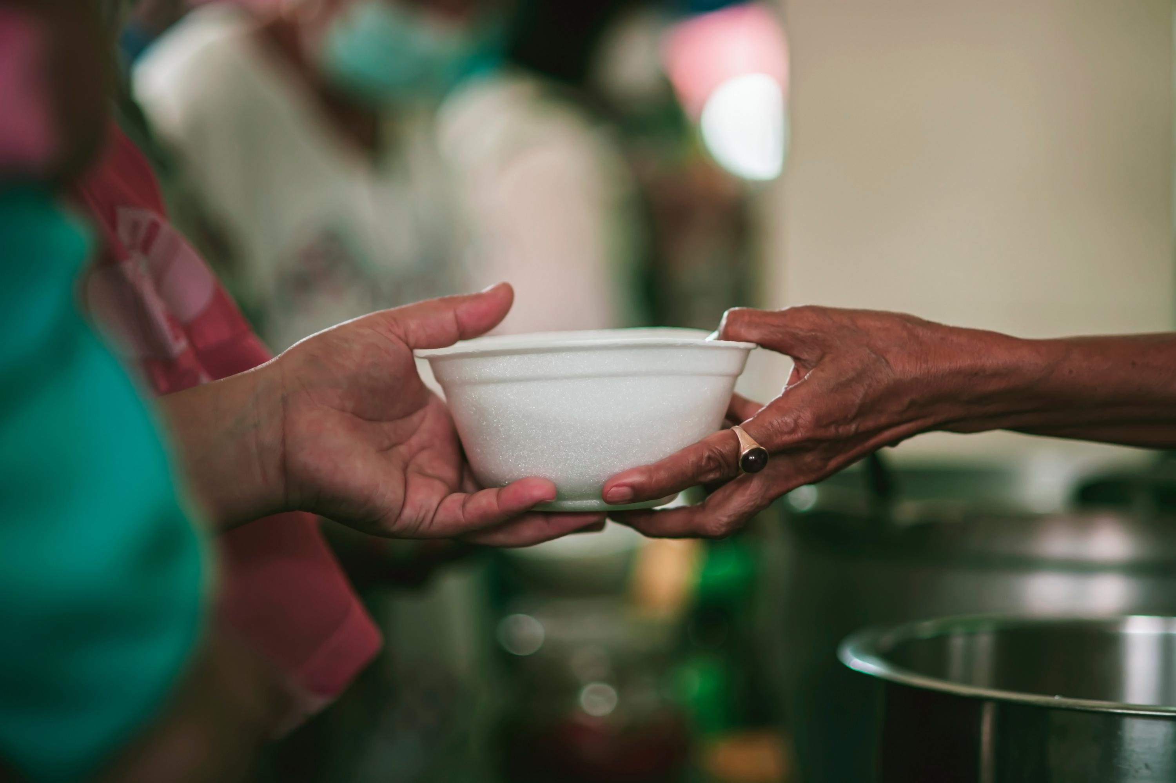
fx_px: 2775
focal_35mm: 85
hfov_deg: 23.9
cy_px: 392
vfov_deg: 16.1
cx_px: 588
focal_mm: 85
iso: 900
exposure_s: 1/500
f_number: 1.8
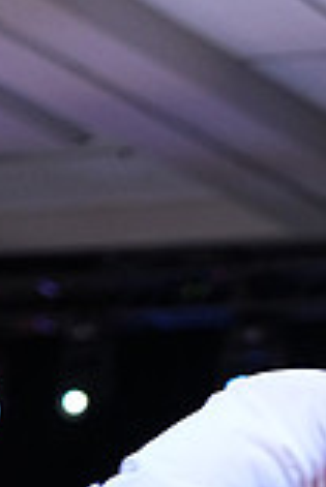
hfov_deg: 5.3
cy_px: 822
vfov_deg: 7.7
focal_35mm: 259
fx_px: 3510
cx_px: 455
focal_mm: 70
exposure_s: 1/500
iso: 1600
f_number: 4
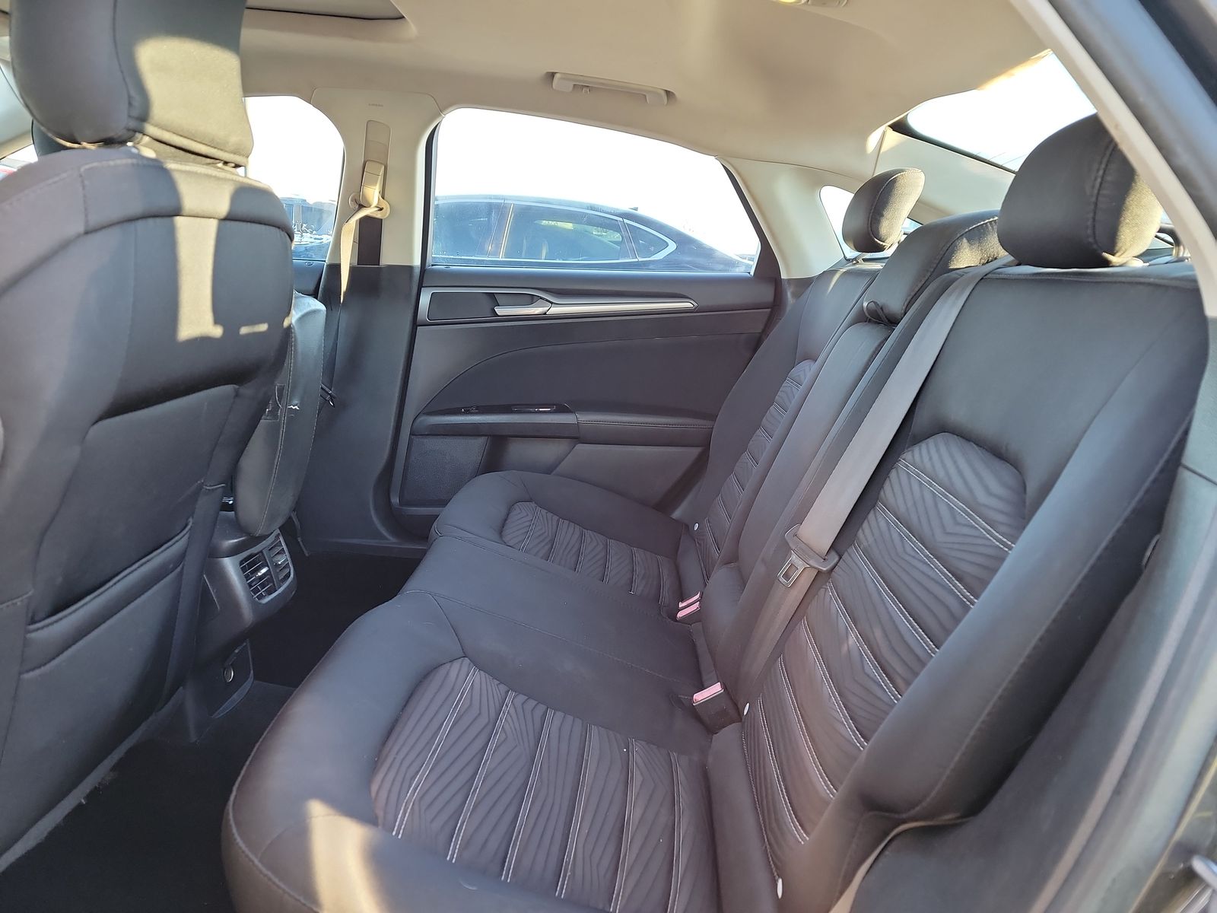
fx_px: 844
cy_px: 456
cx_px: 608
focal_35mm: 24
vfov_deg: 56.8
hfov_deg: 71.6
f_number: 1.8
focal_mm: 6.7
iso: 257
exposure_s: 1/59
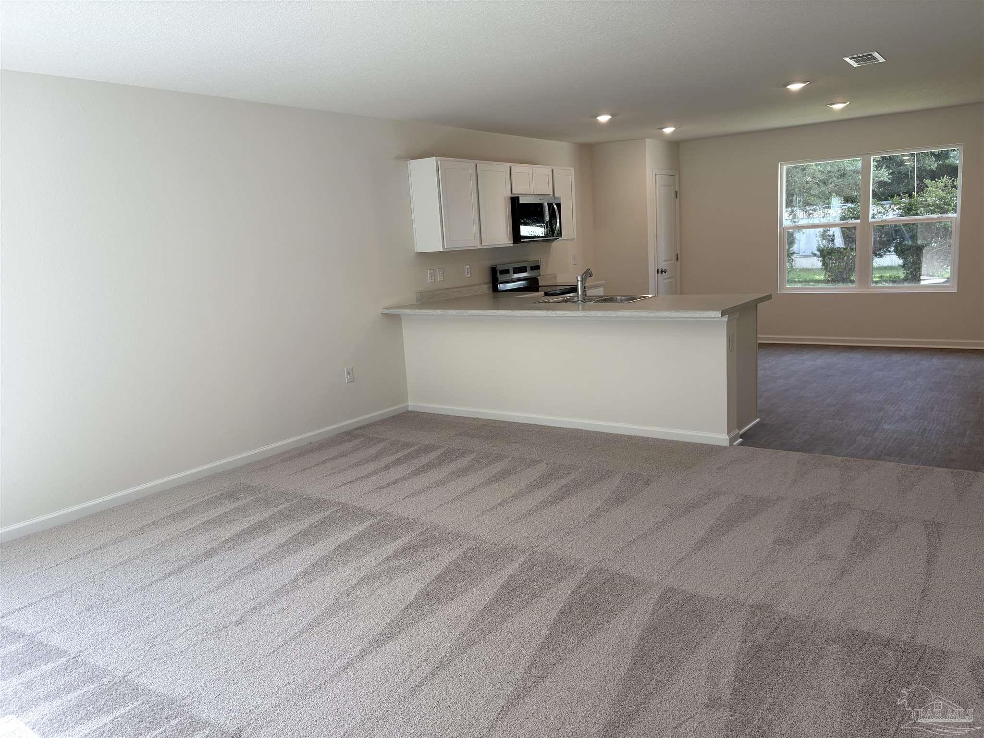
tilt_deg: -9.4
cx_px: 492
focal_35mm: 26
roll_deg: +4.6
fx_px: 739
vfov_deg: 53.1
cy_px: 369
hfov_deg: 67.3
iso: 40
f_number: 1.6
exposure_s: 1/120
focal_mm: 5.96
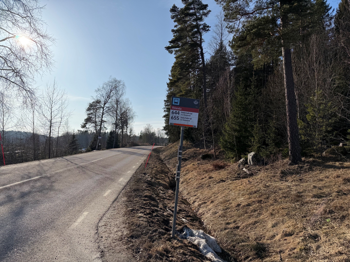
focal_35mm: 24
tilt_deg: +4.1
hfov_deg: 71.6
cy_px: 131
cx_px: 175
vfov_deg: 56.8
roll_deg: -1.8
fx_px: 243
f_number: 1.78
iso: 80
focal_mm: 6.76
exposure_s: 1/8130
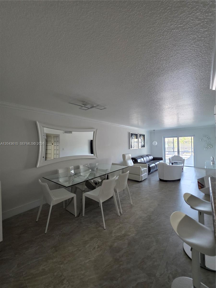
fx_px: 108
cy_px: 144
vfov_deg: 106.2
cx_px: 108
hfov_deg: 89.9
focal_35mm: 13
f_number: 1.9
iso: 400
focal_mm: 2.2
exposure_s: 1/60
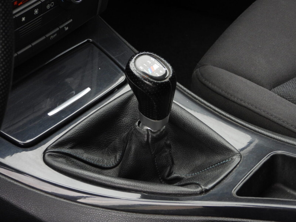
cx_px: 148
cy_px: 111
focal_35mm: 125
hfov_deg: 15.8
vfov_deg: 11.9
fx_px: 1069
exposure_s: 1/60
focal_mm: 22.5
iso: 320
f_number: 4
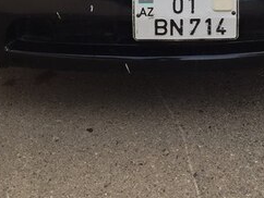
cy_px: -64
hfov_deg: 24.6
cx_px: 172
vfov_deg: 17.5
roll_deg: +1.0
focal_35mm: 79
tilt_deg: -14.6
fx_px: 603
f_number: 2.2
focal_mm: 4.15
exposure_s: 1/399
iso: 32
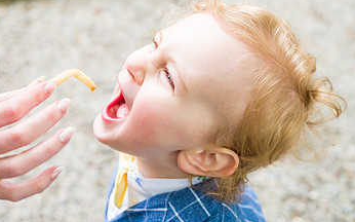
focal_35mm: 53
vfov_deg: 24.3
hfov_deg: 38.1
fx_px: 513
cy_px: 77
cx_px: 146
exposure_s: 1/200
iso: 200
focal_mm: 31
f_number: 3.5
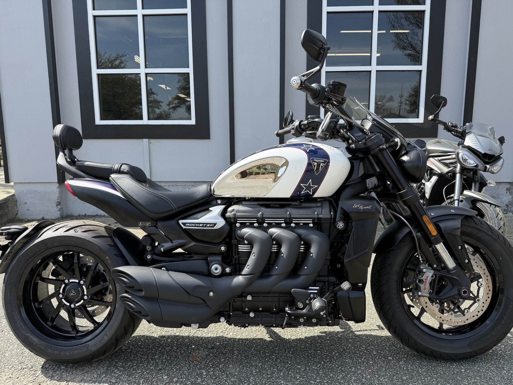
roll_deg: +0.0
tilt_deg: -7.8
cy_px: 192
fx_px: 356
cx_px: 256
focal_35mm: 24
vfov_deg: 56.8
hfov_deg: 71.6
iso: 100
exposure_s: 1/1901
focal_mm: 6.76
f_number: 1.78
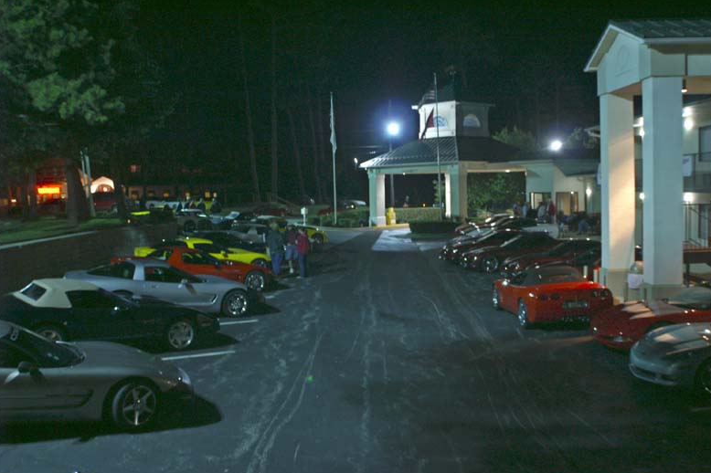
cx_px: 359
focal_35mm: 37
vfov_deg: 35.9
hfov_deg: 51.9
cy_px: 240
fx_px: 730
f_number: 4
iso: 400
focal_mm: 24
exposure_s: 1/6
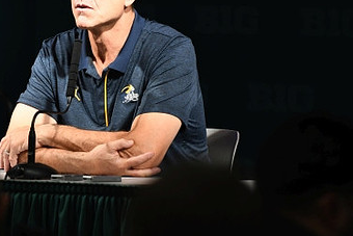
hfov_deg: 5.0
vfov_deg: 3.4
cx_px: 112
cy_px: 72
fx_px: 4012
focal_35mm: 409
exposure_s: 1/640
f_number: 2.8
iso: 1250
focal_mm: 200
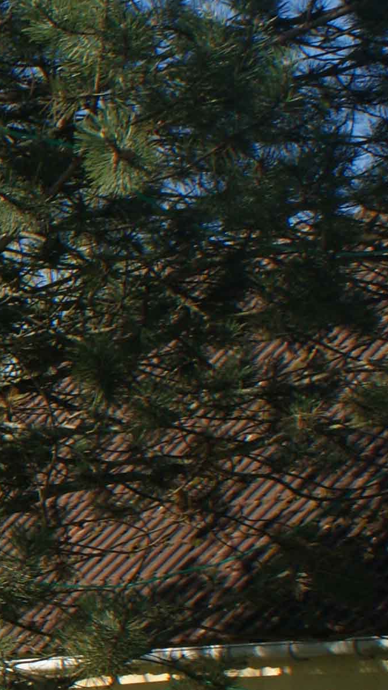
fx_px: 2433
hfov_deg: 8.0
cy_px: 458
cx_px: -733
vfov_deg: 16.1
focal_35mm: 133
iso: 100
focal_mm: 22
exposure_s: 1/125
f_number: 10
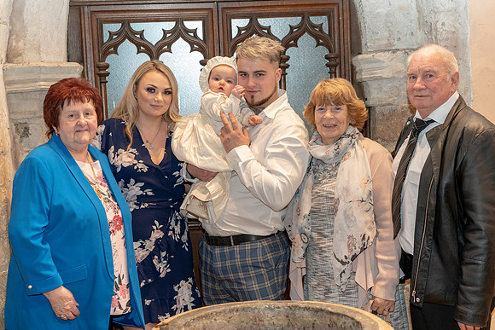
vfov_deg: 24.6
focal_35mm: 55
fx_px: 756
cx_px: 248
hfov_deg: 36.2
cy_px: 165
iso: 3200
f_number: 4
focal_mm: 55
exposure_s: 1/160
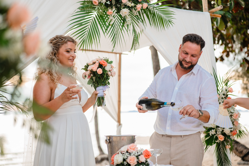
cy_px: 83
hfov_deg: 39.6
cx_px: 124
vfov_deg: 27.0
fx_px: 346
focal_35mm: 50
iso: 640
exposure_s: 1/400
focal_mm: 50
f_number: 2
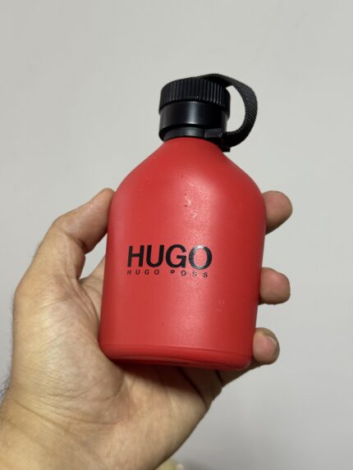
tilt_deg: -18.5
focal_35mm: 48
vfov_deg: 39.6
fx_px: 652
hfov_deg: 30.3
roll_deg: +0.1
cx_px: 176
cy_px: 235
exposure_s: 1/50
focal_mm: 6.76
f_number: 1.78
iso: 80
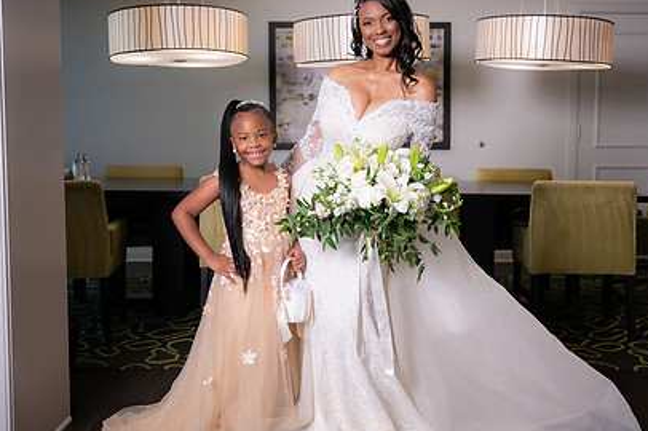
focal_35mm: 45
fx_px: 809
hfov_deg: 43.5
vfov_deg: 29.8
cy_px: 190
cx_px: 369
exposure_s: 1/250
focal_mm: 31.5
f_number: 2.8
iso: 640
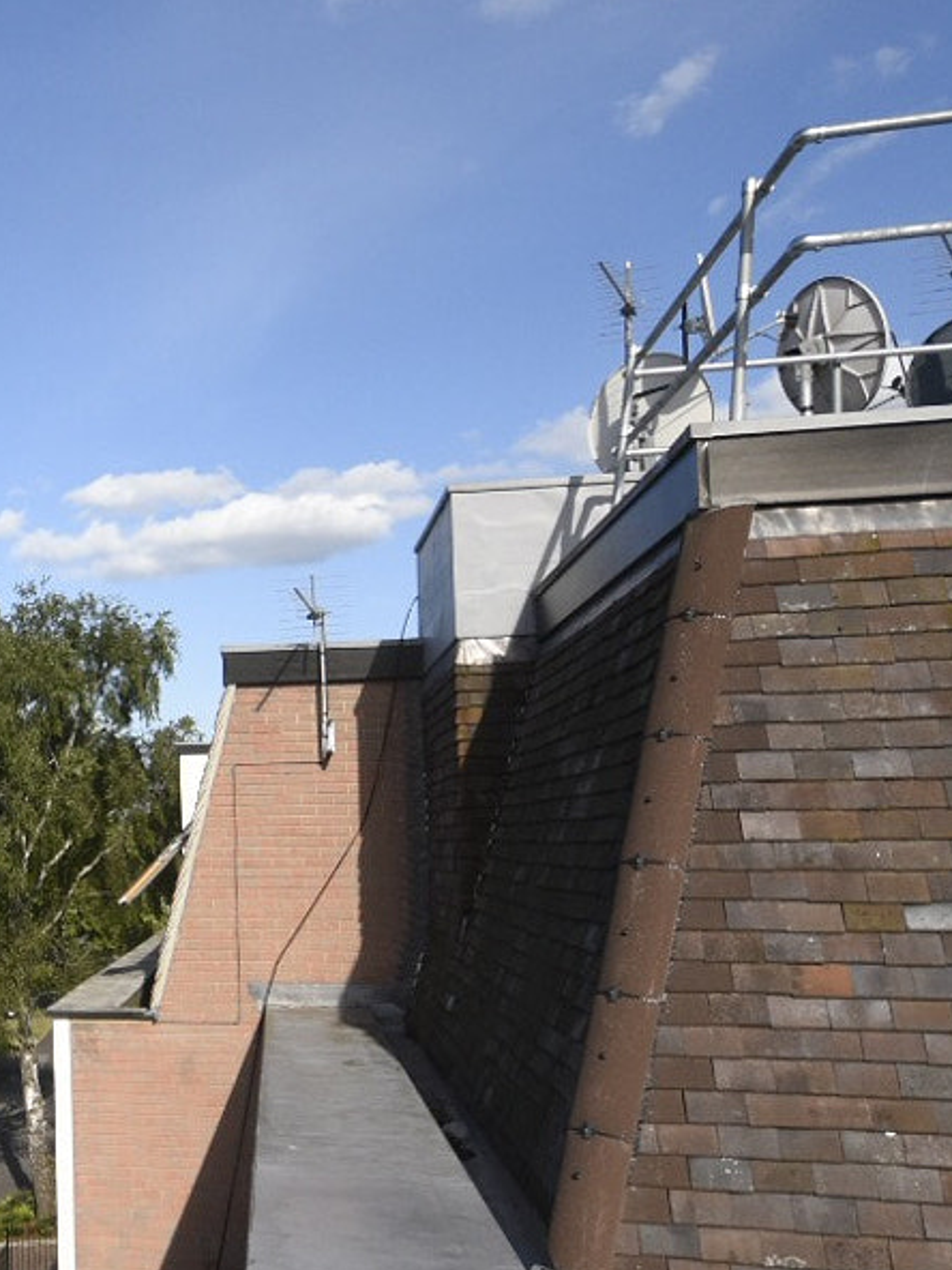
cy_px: 728
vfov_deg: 47.7
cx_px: -150
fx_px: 1430
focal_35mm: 39
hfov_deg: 31.6
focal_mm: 10
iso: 500
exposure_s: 1/4000
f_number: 4
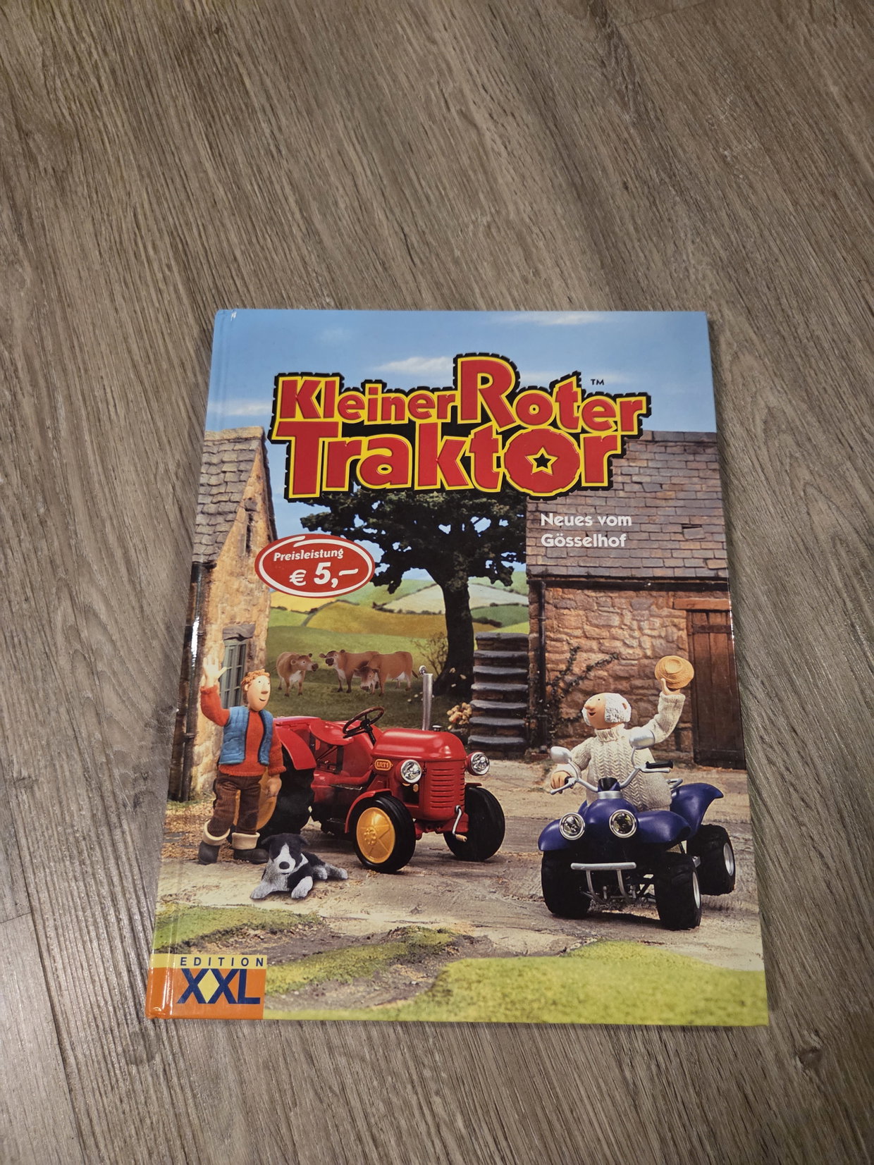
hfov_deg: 58.9
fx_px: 774
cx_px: 437
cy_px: 582
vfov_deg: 73.9
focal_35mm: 23
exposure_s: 1/100
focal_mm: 5.4
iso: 1600
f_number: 1.8
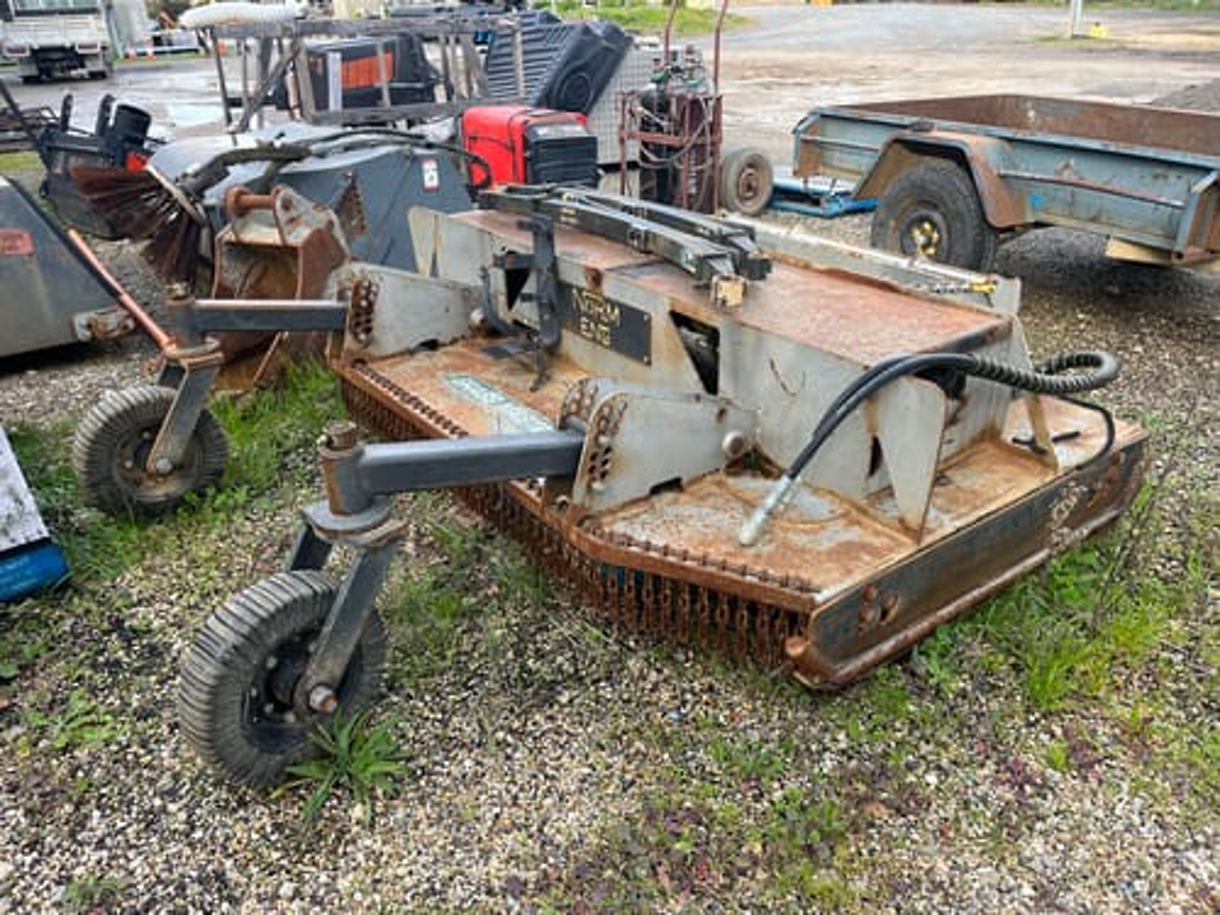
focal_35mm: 26
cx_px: 610
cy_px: 458
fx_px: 916
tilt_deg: -26.6
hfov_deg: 67.3
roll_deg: +1.3
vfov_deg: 53.1
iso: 40
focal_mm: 5.1
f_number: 1.6
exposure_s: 1/227
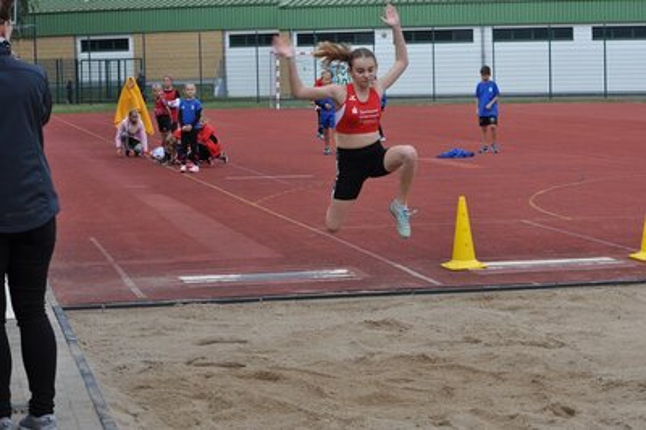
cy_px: 215
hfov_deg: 24.6
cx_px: 323
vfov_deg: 16.5
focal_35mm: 82
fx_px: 1479
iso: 200
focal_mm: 55
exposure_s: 1/250
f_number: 8
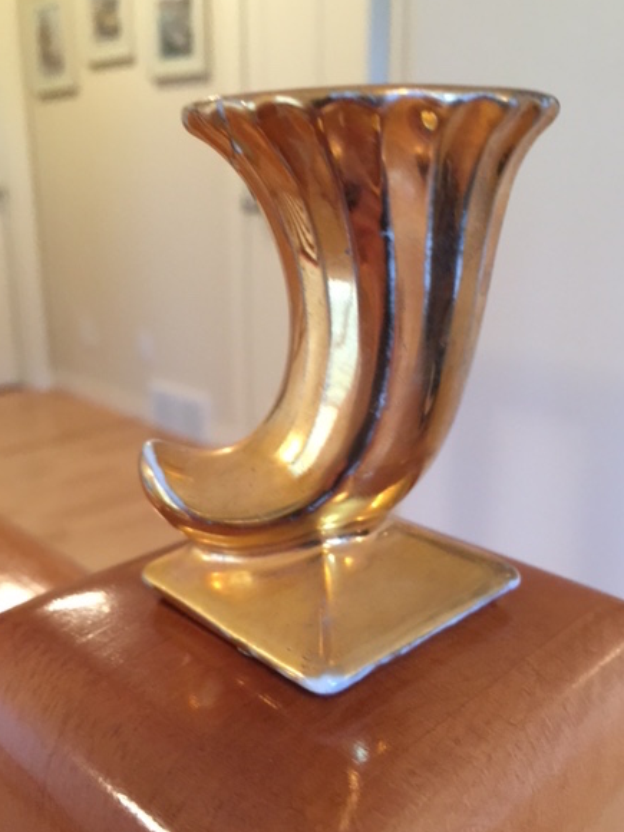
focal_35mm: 32
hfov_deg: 44.1
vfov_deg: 56.8
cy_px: 406
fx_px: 769
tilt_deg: -15.6
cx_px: 326
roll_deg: -0.9
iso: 125
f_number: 2.2
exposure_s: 1/10
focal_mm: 4.15
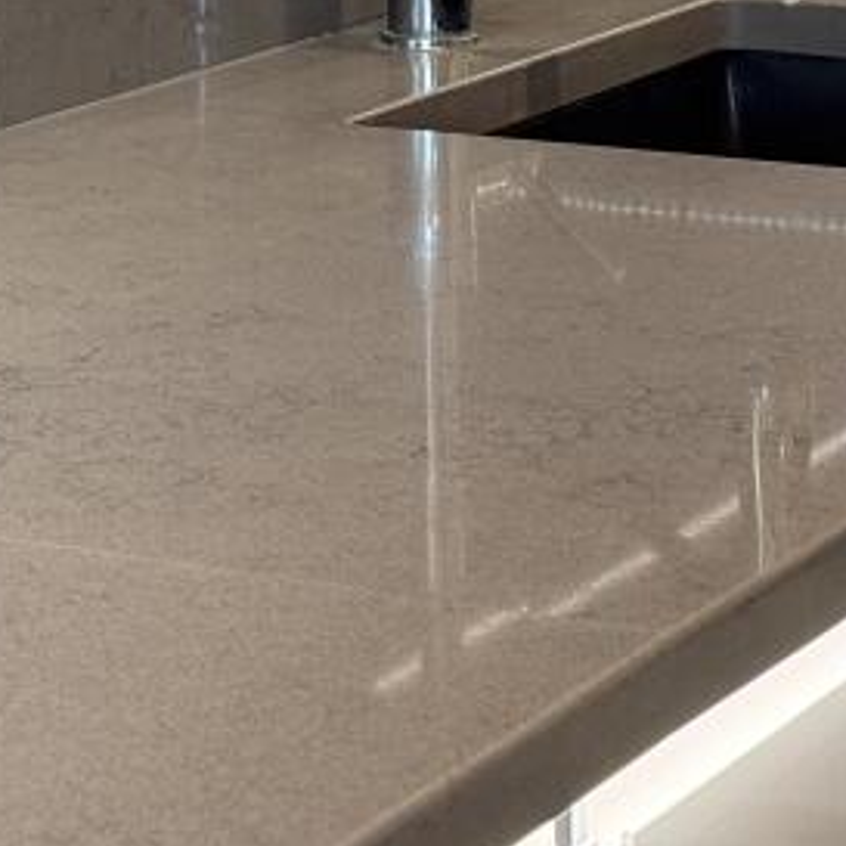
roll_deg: +0.8
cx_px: 403
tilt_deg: -3.9
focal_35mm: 159
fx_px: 4396
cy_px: -335
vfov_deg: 10.7
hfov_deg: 11.0
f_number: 1.78
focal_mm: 6.76
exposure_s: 1/50
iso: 100
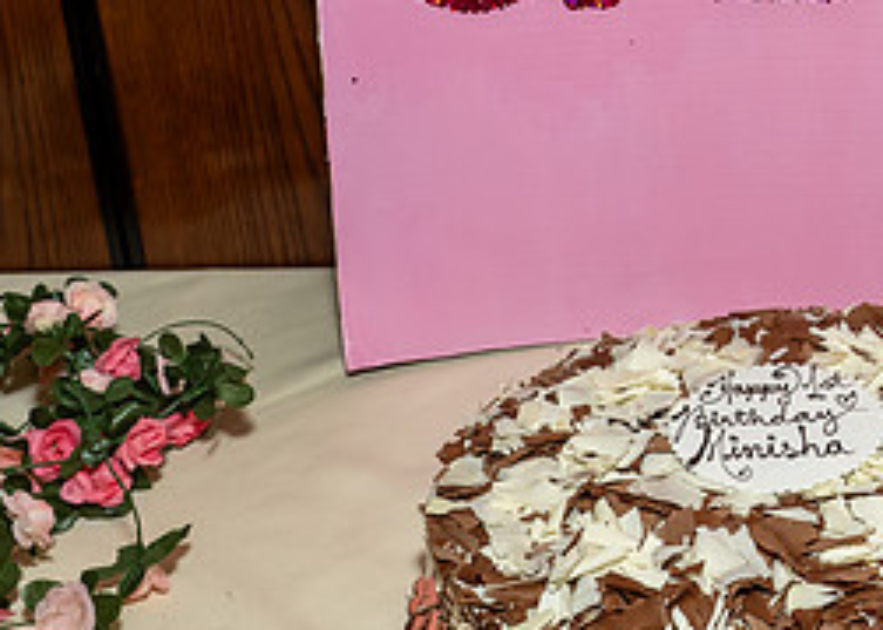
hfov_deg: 28.9
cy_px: 82
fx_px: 1604
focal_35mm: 64
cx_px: 878
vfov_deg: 21.8
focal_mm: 17
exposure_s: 1/250
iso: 640
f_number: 8
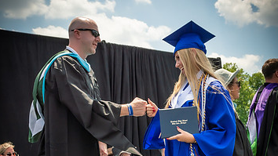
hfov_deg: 29.9
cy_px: 163
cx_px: 187
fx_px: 516
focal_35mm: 70
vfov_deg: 16.8
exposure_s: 1/800
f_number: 7.1
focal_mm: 22
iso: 200
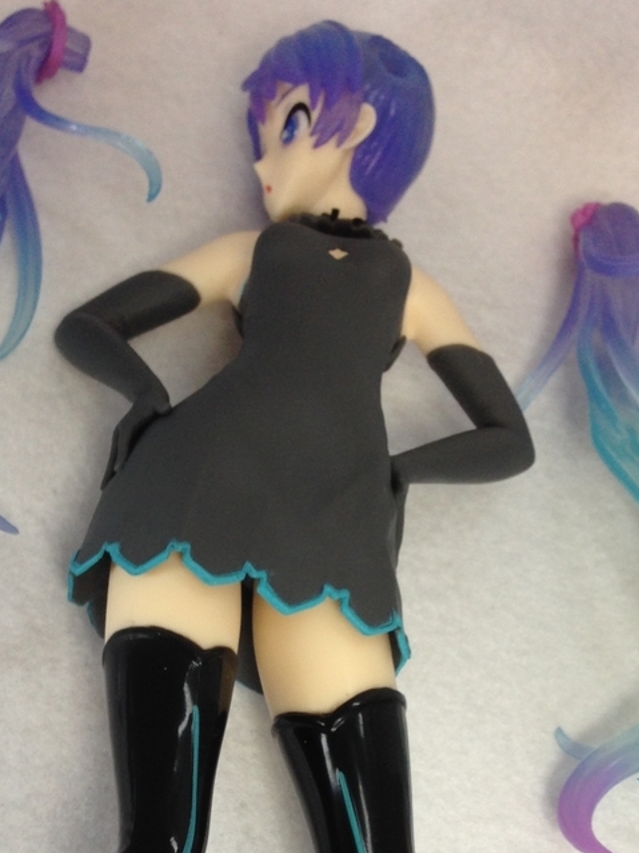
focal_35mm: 62
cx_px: 259
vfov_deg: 30.0
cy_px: 752
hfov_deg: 23.6
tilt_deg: -65.3
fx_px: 1527
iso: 50
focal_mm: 4.12
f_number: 2.4
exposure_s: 1/20
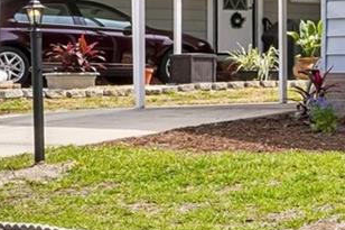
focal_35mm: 135
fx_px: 1293
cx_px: 820
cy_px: -1
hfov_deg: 12.2
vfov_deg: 10.1
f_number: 22
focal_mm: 26
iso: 100
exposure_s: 1/30
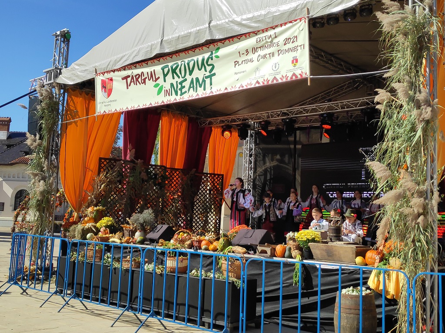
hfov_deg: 81.7
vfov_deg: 66.0
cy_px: 166
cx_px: 222
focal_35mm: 20
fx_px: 257
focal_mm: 3.94
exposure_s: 1/3380
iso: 100
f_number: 1.9
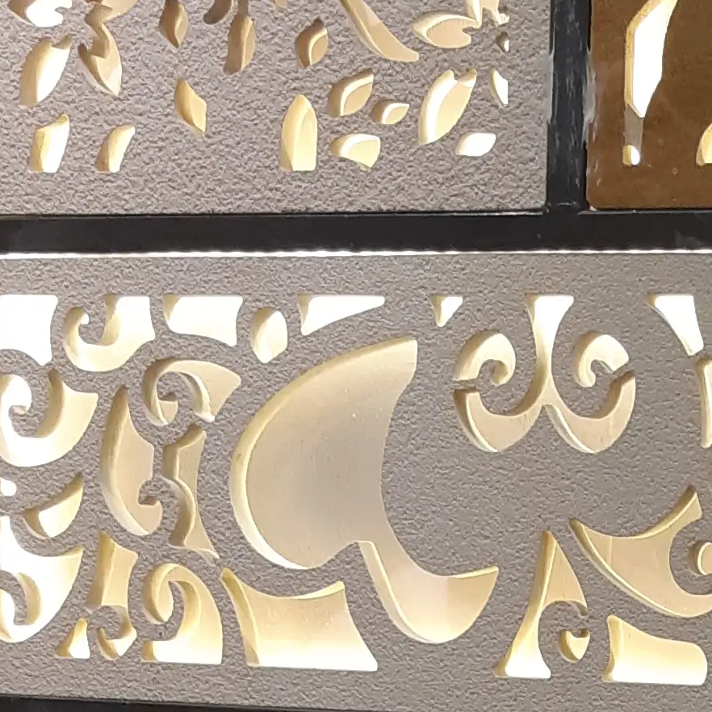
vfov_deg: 14.1
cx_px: 844
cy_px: 877
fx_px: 2792
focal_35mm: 120
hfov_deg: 14.1
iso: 80
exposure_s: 1/50
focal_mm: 3.93
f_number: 1.7
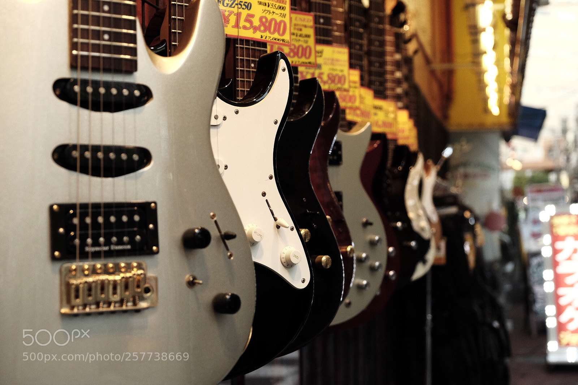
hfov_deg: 40.3
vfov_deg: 27.5
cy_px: 192
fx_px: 787
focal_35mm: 49
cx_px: 289
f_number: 3.6
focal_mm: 32.9
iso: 1600
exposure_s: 1/500
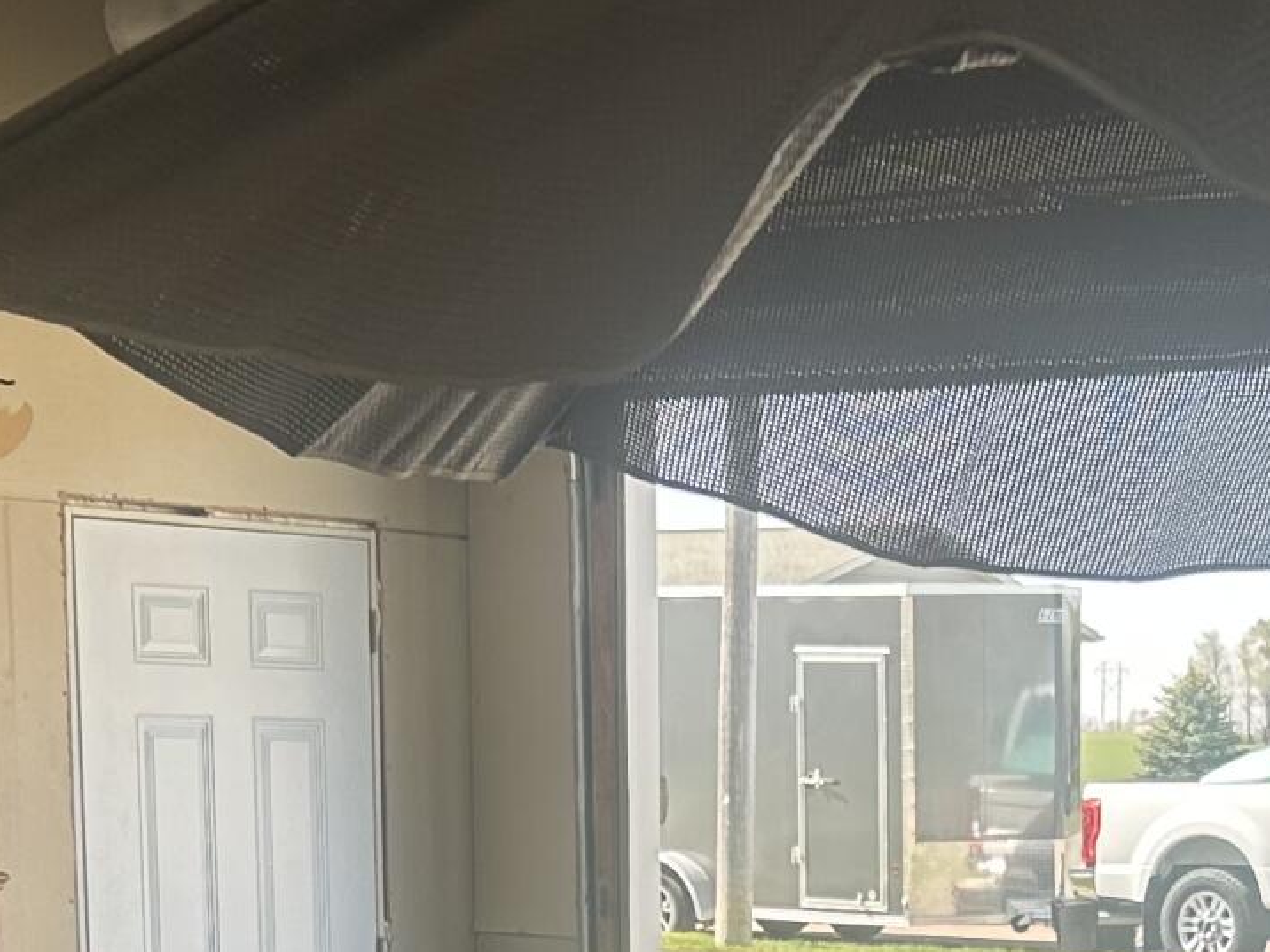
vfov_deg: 12.6
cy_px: 1592
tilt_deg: -12.1
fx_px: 3999
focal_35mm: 109
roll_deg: -0.7
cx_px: 1061
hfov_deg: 17.9
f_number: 1.5
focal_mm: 5.7
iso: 50
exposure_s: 1/513
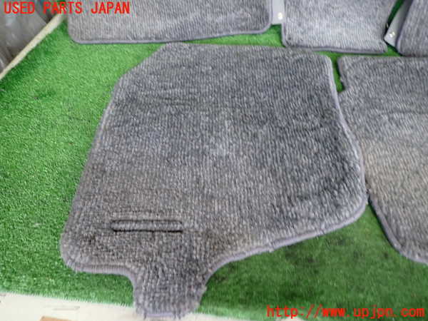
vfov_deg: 54.9
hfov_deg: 69.4
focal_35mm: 25
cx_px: 214
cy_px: 160
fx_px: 309
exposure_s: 1/40
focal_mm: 4.5
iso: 200
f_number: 2
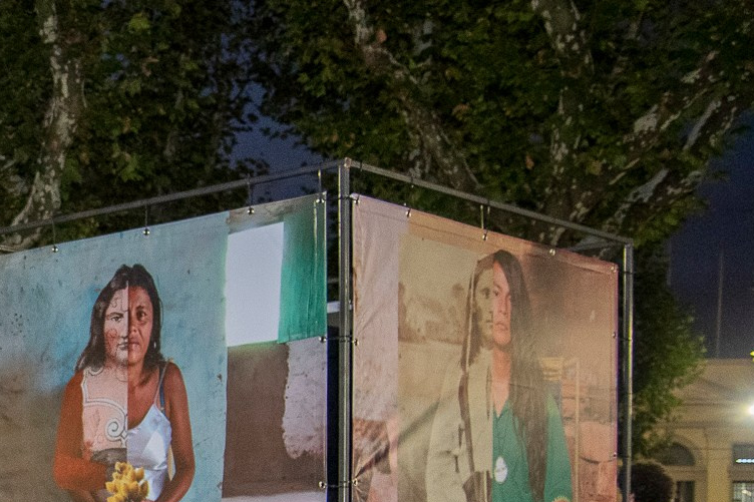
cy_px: 521
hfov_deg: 24.4
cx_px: -208
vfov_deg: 18.1
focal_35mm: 73
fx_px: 1529
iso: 1600
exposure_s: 1/200
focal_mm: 17
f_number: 2.8
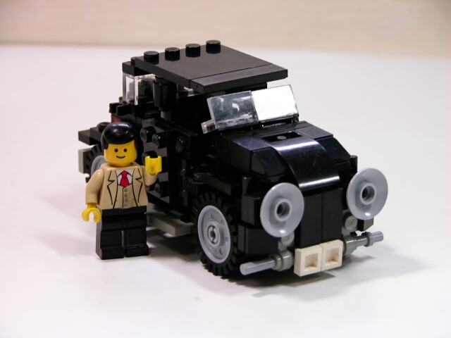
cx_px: 226
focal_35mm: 136
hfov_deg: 14.5
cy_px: 169
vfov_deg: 10.9
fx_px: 1772
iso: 100
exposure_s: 1/23.7
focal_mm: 34.7
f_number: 3.8
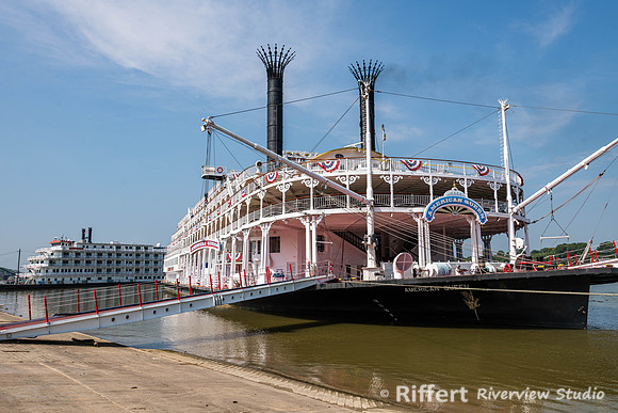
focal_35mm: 28
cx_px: 309
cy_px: 206
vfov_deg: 46.4
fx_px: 481
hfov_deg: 65.5
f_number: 8
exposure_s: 1/160
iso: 64
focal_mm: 28
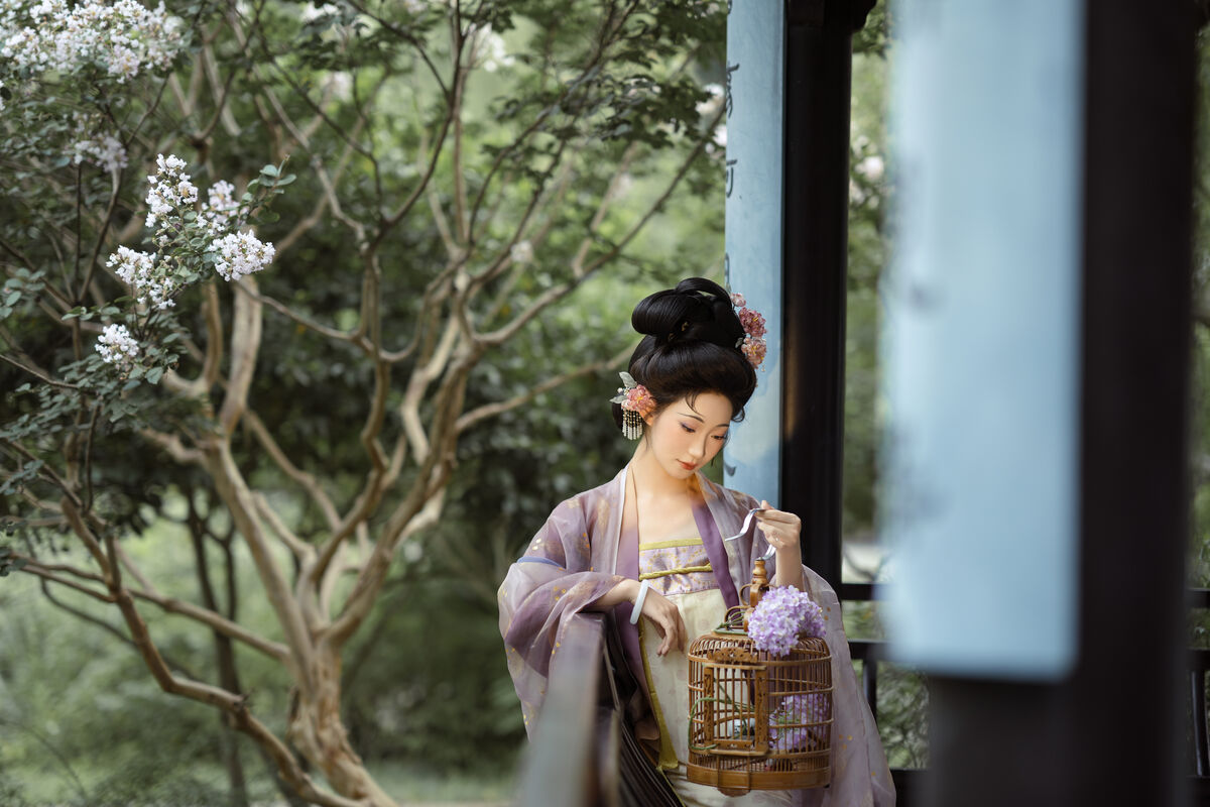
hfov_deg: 23.9
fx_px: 2857
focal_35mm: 85
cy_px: 404
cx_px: 605
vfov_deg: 16.1
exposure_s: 1/160
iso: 100
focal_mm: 85
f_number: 1.6
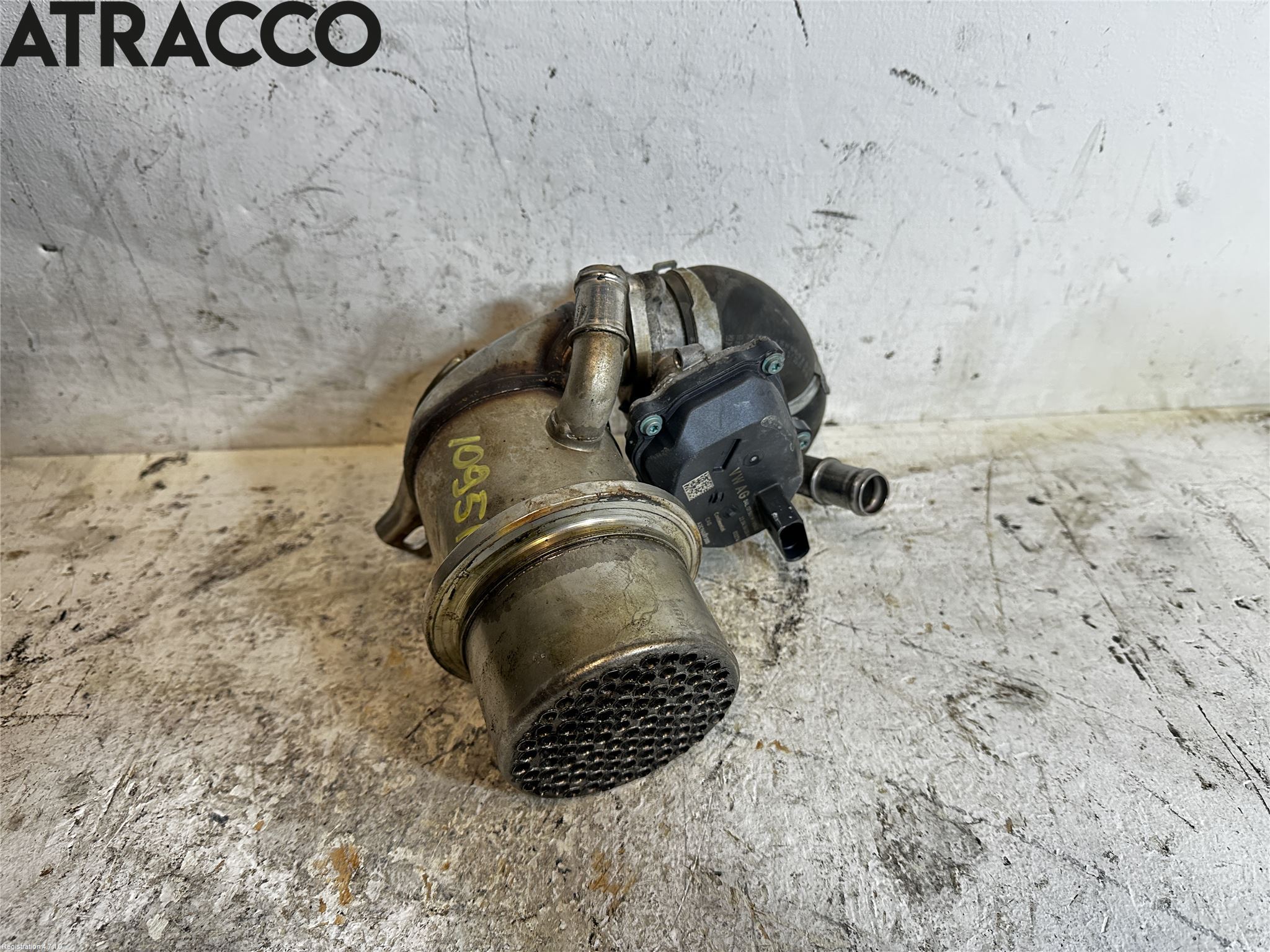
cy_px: 476
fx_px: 881
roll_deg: +1.9
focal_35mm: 24
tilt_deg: -35.2
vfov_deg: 56.8
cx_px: 635
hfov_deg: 71.6
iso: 160
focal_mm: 6.86
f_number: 1.78
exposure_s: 1/50
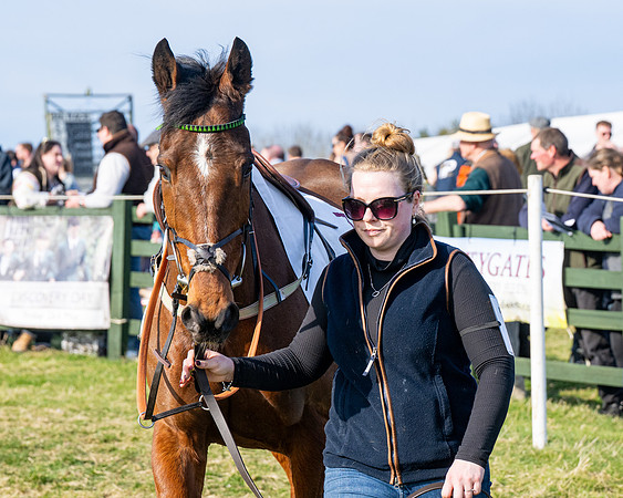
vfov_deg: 9.9
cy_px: 191
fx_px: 2872
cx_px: 325
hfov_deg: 12.4
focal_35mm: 156
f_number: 4.5
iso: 200
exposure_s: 1/1250
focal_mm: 74
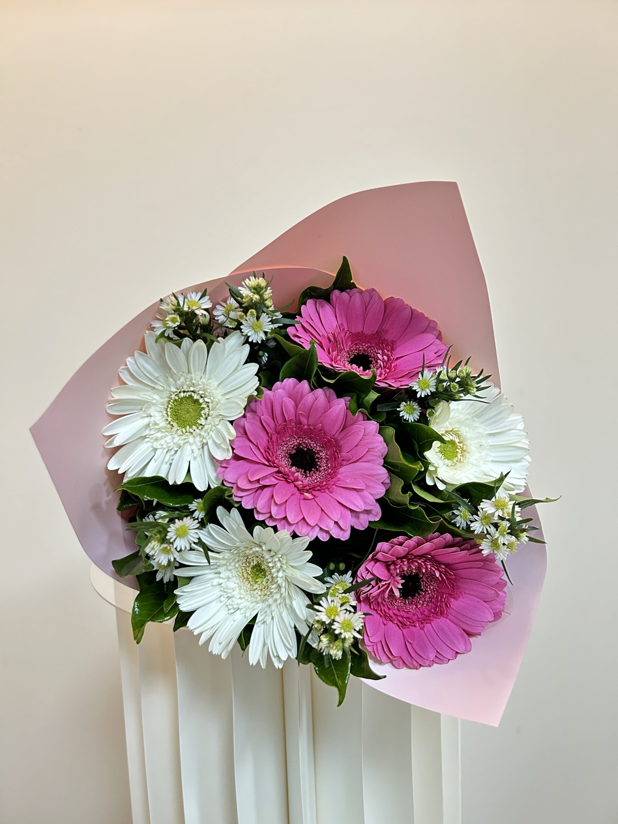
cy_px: 412
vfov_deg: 67.3
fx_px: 619
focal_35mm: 26
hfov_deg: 53.1
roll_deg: +1.7
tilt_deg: -6.9
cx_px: 309
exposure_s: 1/60
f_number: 1.5
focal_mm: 5.7
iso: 400
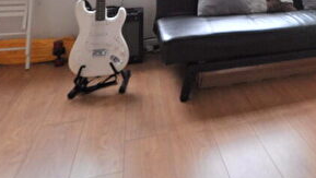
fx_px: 319
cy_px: -62
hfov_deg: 47.2
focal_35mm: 38
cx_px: 288
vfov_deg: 26.0
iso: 400
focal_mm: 10
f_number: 5
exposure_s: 1/100
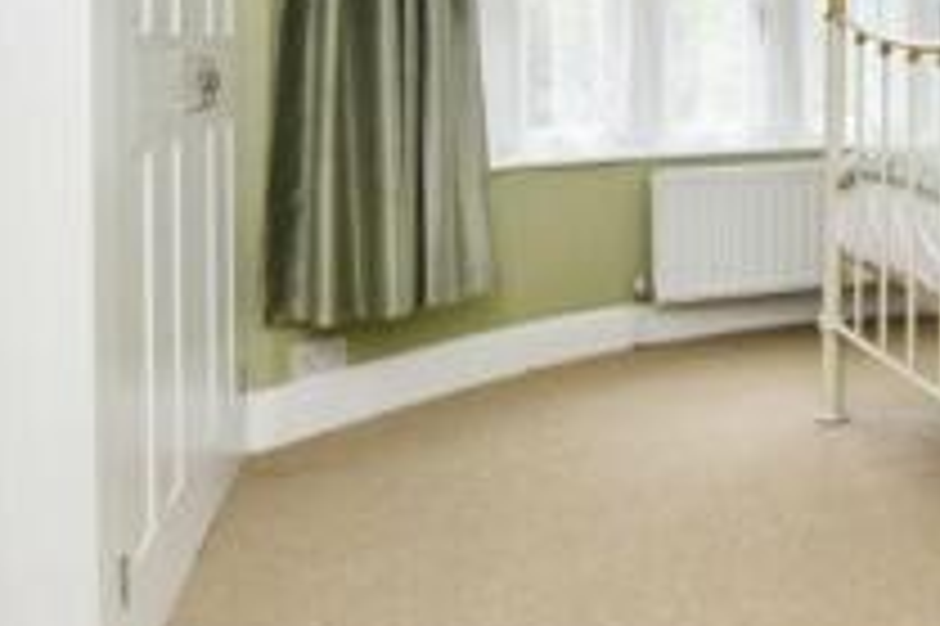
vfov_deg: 27.8
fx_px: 1226
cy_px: 92
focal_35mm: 47
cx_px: 1100
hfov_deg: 34.5
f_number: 10
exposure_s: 1/100
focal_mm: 15
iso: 800
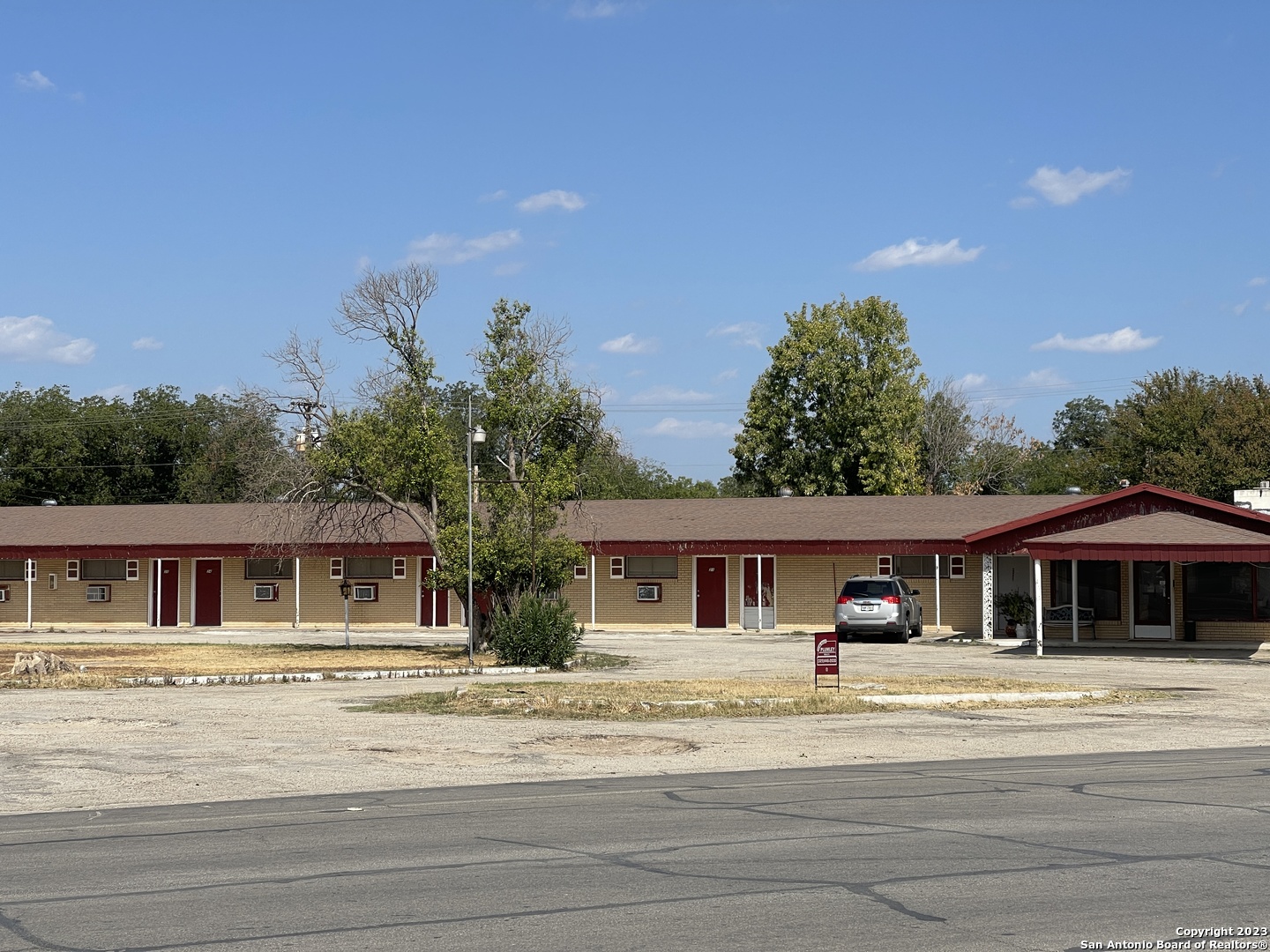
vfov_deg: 22.9
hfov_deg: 30.3
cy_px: 476
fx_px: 2348
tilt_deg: +1.8
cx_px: 635
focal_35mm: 64
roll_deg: +0.7
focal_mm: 7.5
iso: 20
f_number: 2.2
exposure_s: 1/1876
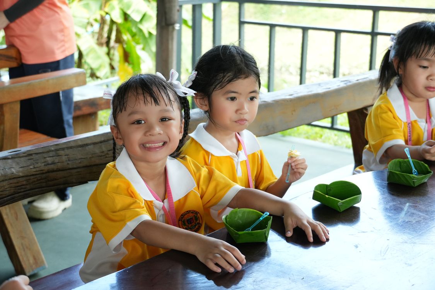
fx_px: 725
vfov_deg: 22.6
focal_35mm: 60
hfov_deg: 33.4
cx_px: 218
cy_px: 145
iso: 1600
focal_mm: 40
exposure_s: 1/250
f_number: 5
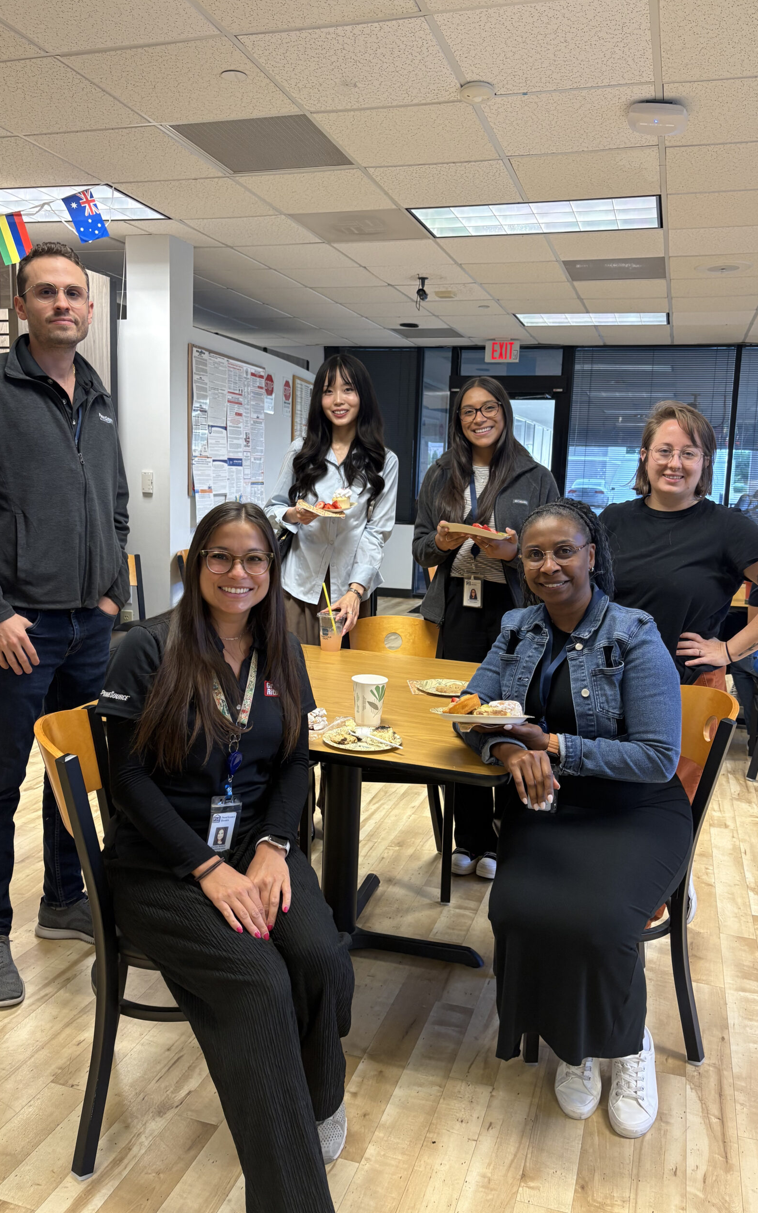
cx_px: 387
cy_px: 598
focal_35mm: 28
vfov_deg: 66.5
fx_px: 925
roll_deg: -1.8
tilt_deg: -7.3
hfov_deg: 44.5
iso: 160
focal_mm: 5.96
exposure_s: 1/60
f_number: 1.6
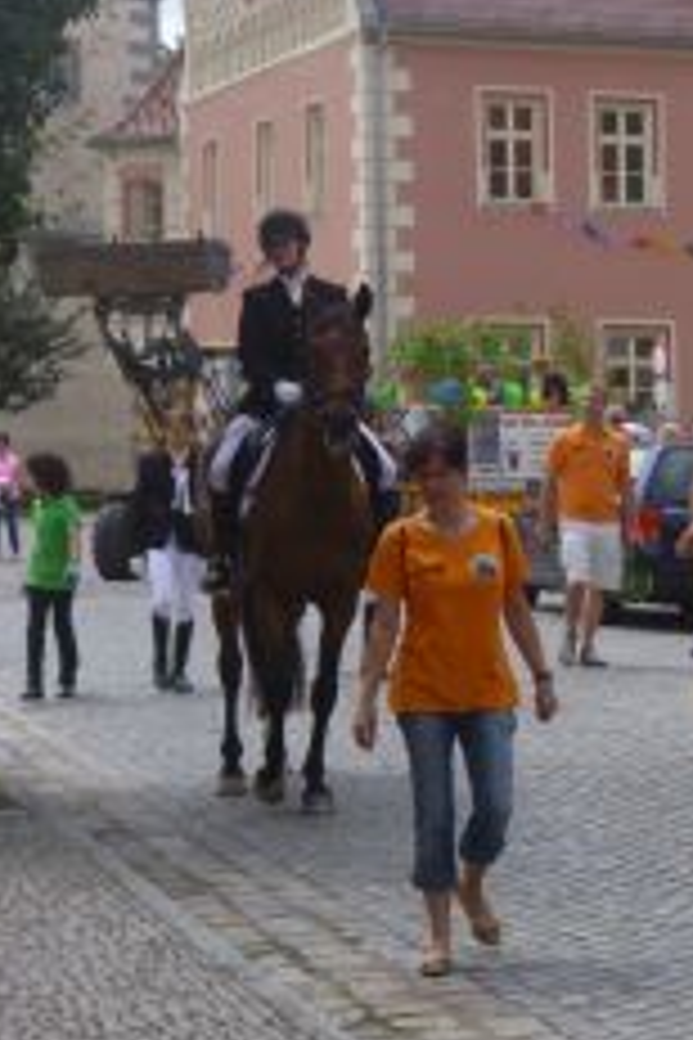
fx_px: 3176
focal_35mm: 110
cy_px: 509
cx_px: 855
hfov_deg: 12.1
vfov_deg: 18.6
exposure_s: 1/500
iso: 100
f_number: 4.1
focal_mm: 10.9
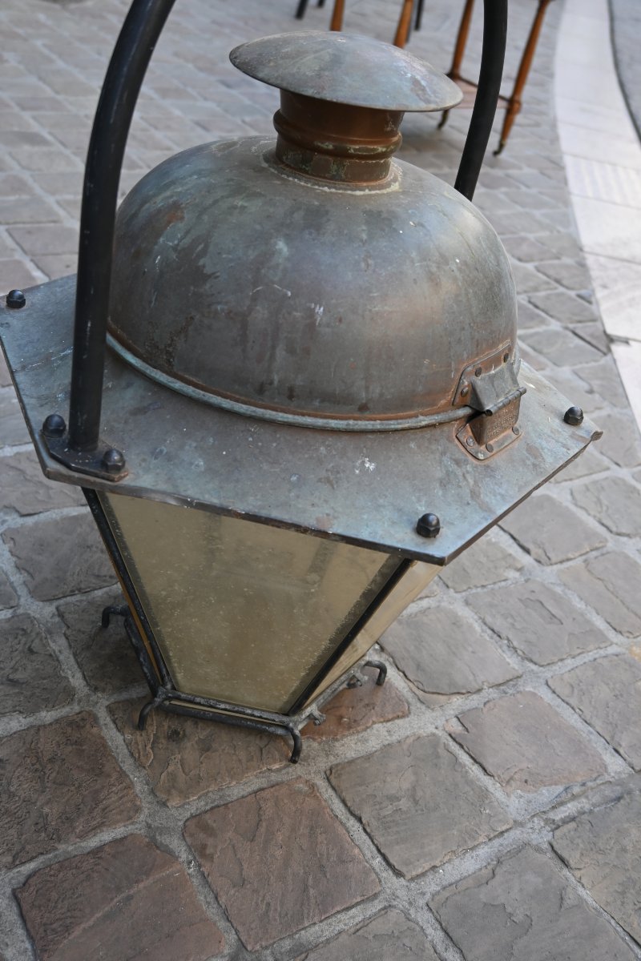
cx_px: 320
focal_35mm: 37
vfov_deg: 52.2
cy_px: 480
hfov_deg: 36.2
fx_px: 981
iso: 280
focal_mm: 24.5
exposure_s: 1/250
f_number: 4
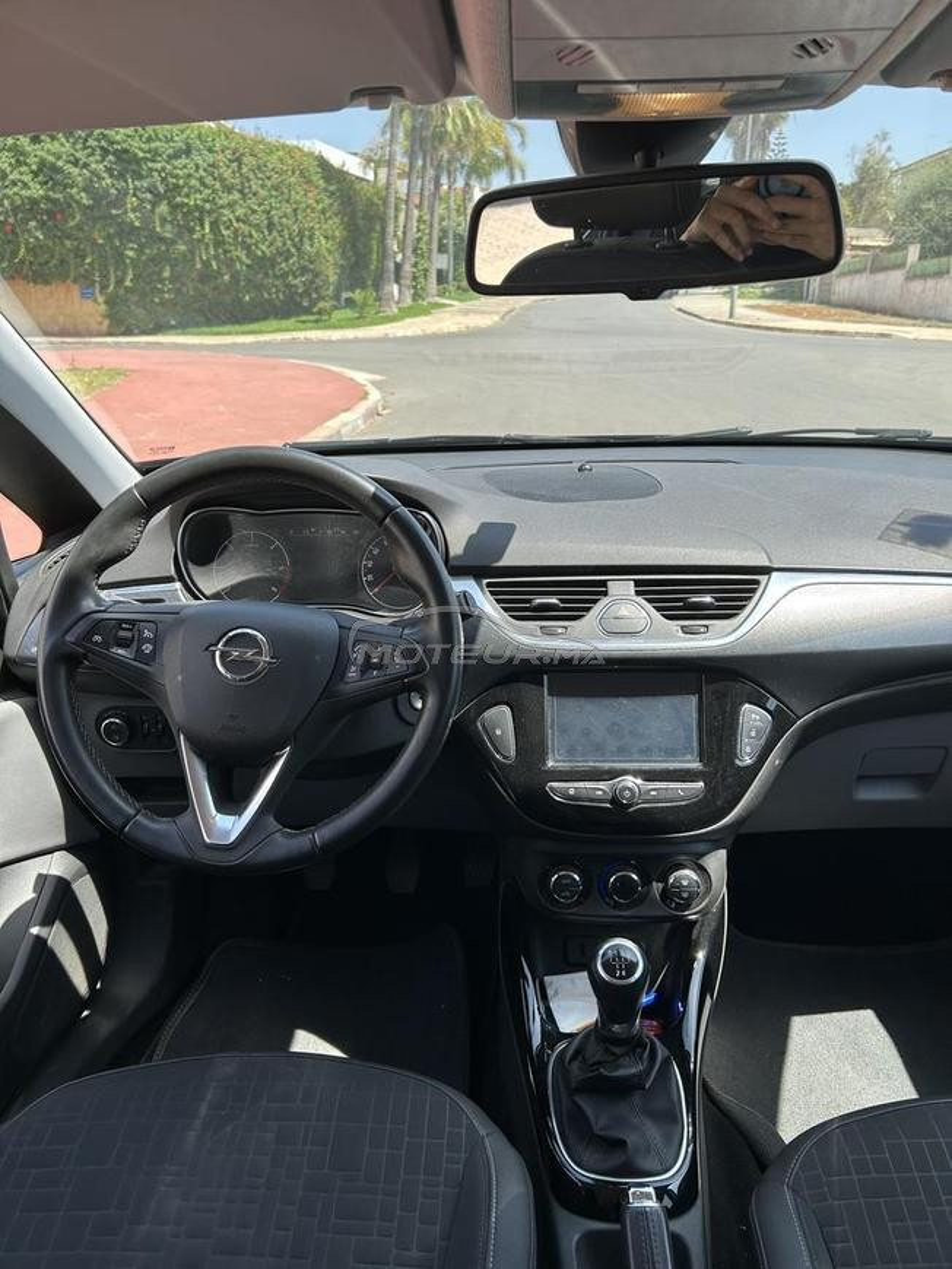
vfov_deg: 67.3
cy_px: 634
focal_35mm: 26
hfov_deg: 53.1
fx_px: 953
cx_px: 476
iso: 50
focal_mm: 5.7
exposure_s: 1/909
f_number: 1.5
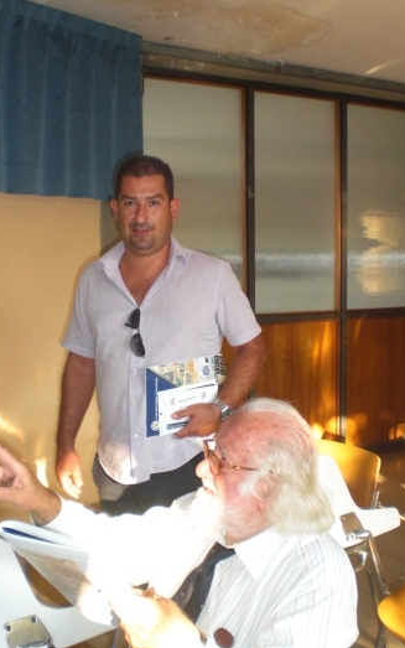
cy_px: 320
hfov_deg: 31.2
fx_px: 724
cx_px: 221
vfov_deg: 48.2
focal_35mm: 41
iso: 200
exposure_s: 1/60
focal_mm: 6.3
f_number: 3.1
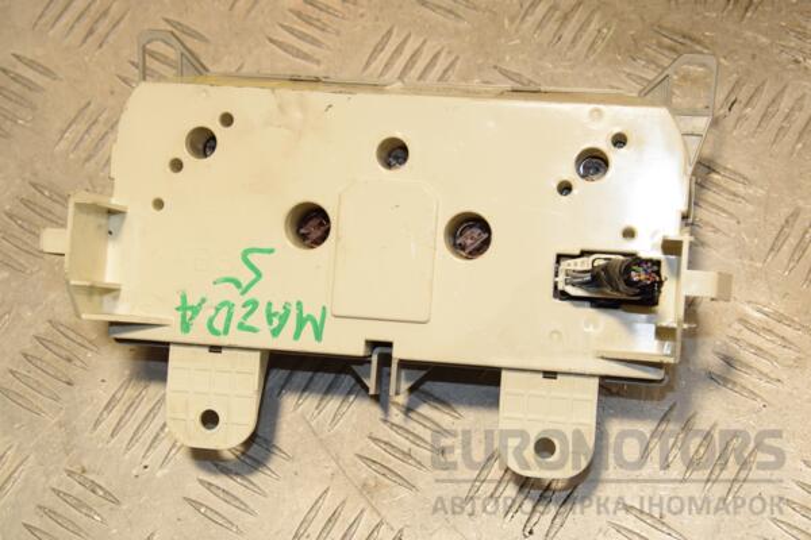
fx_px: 1622
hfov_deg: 28.1
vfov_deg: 18.9
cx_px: 406
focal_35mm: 72
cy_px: 270
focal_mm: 48
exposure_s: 1/200
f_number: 9
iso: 800
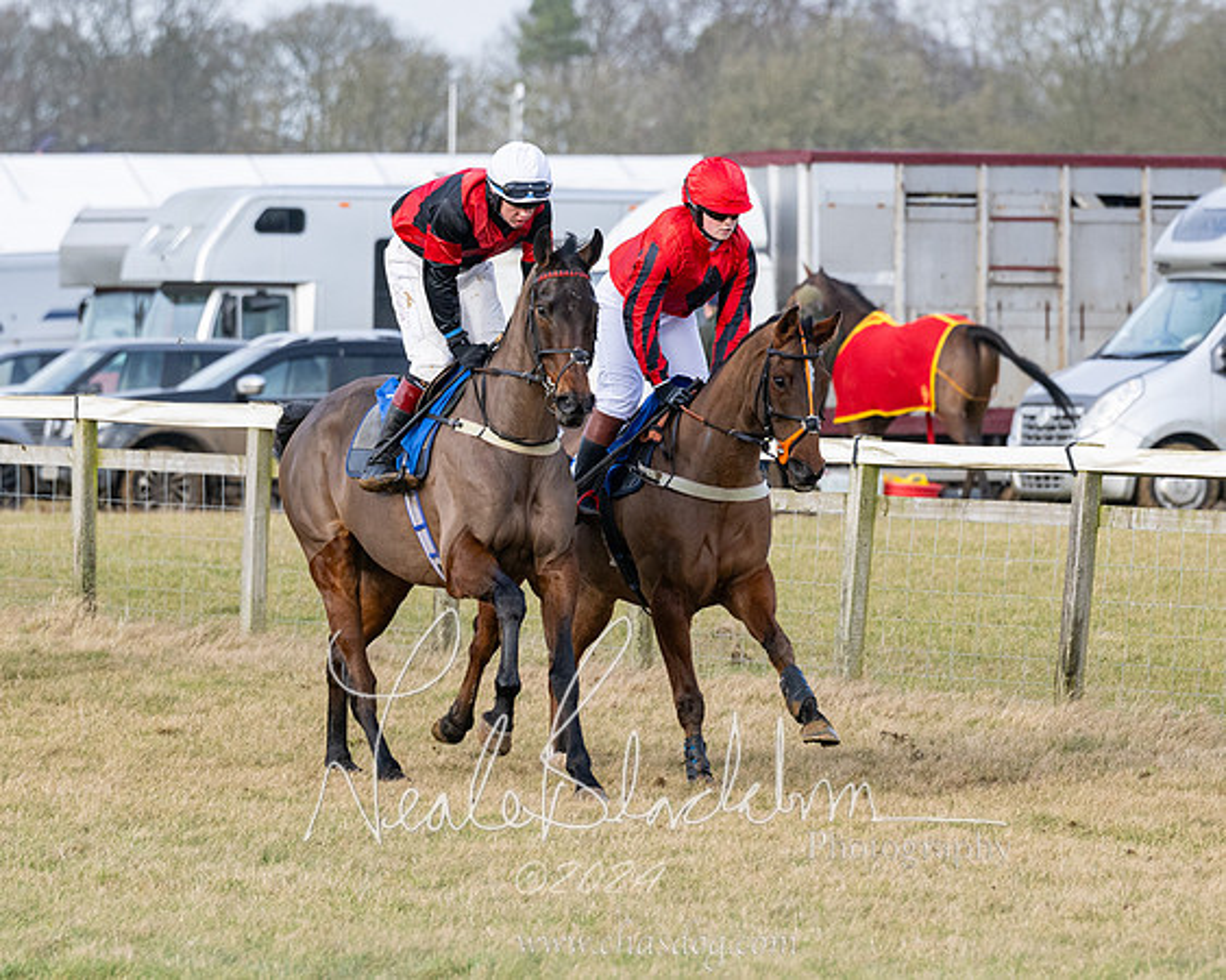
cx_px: 593
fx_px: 14522
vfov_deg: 3.9
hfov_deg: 4.8
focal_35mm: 400
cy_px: 547
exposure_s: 1/1000
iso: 400
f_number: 5
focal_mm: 185
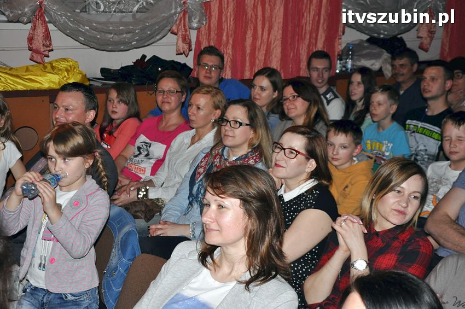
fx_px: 736
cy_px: 154
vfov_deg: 23.7
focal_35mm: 57
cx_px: 232
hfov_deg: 35.1
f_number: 4.5
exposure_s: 1/60
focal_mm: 38
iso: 1000
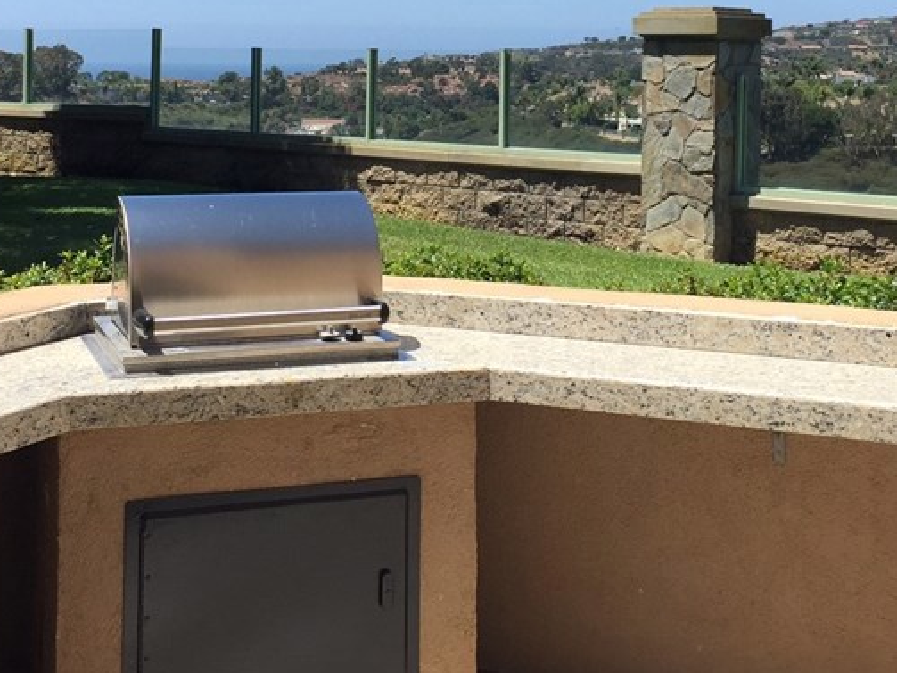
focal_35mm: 59
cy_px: 77
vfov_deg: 24.2
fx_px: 1528
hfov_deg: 32.7
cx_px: 487
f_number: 2.2
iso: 32
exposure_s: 1/1883
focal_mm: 4.15
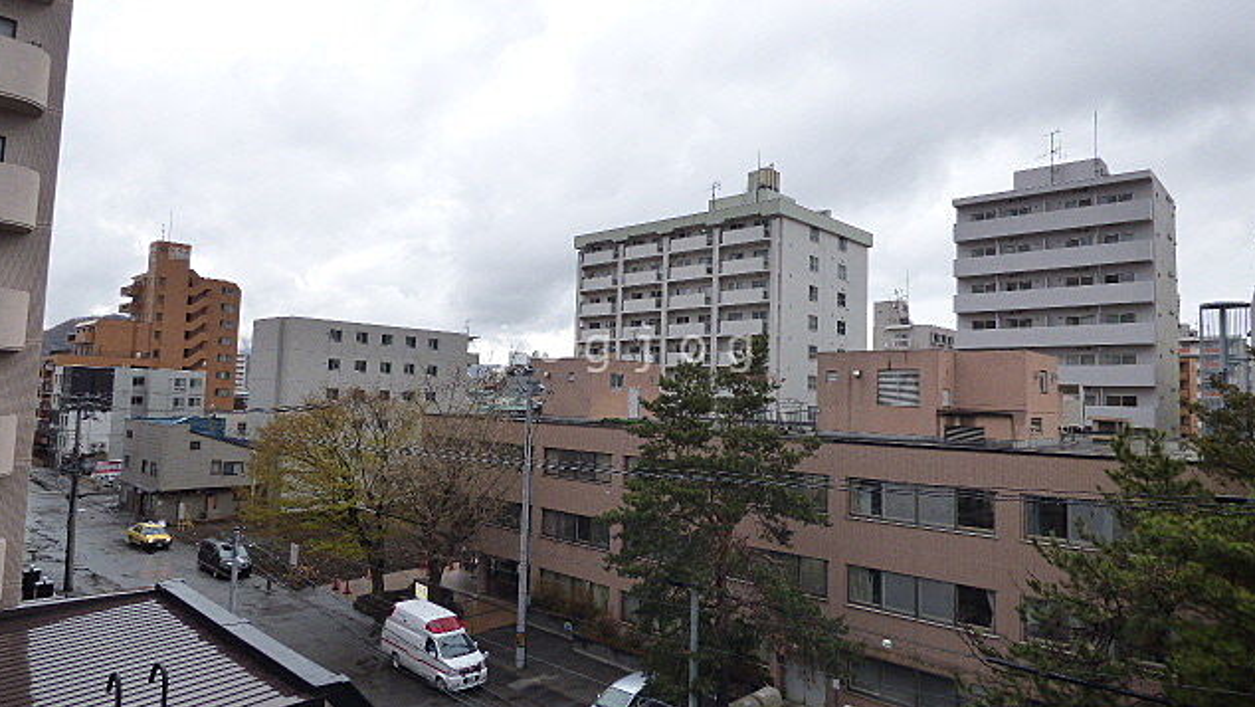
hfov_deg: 81.2
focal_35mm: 22
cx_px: 628
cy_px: 349
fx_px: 732
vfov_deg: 51.5
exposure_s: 1/200
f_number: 3.5
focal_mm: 3.58
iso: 160
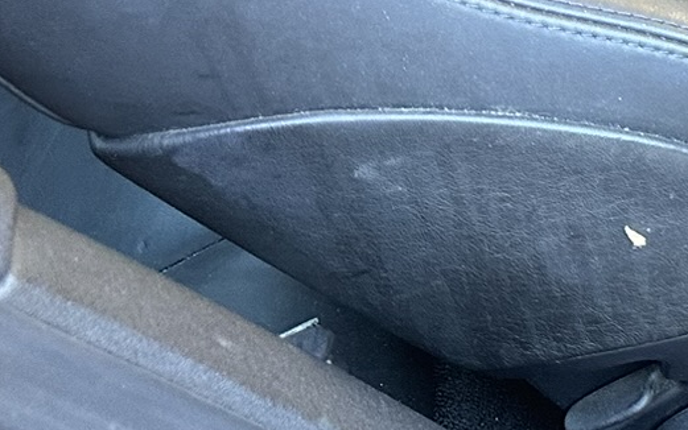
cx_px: 1257
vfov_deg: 12.1
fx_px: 1876
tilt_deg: -42.8
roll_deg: -0.1
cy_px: -319
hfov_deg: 17.0
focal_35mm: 100
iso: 250
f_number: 1.78
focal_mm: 6.86
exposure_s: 1/97
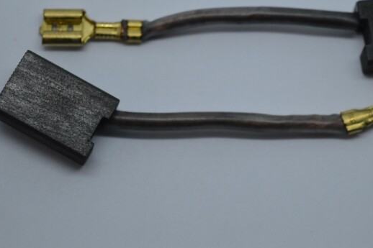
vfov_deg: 11.9
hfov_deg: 17.8
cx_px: 230
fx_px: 1188
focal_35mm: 115
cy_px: 91
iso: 320
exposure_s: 1/125
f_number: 5.6
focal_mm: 55
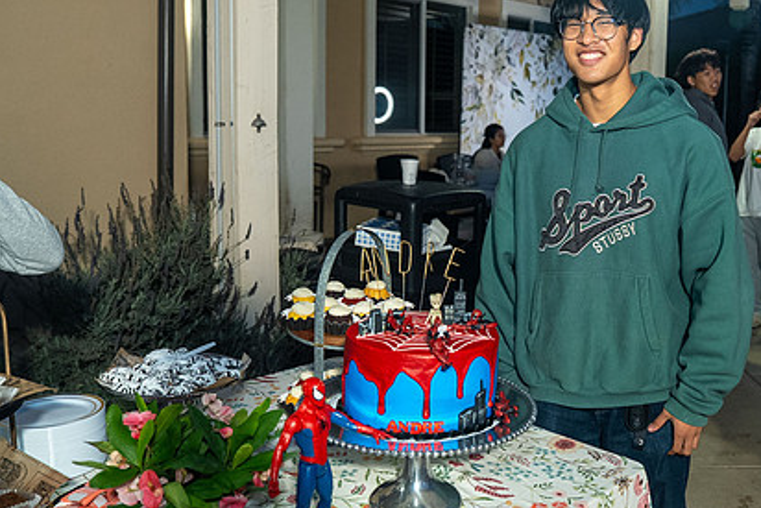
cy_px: 208
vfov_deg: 35.0
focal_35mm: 38
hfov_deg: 49.4
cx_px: 534
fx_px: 804
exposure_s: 1/160
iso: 640
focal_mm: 27
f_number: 3.5
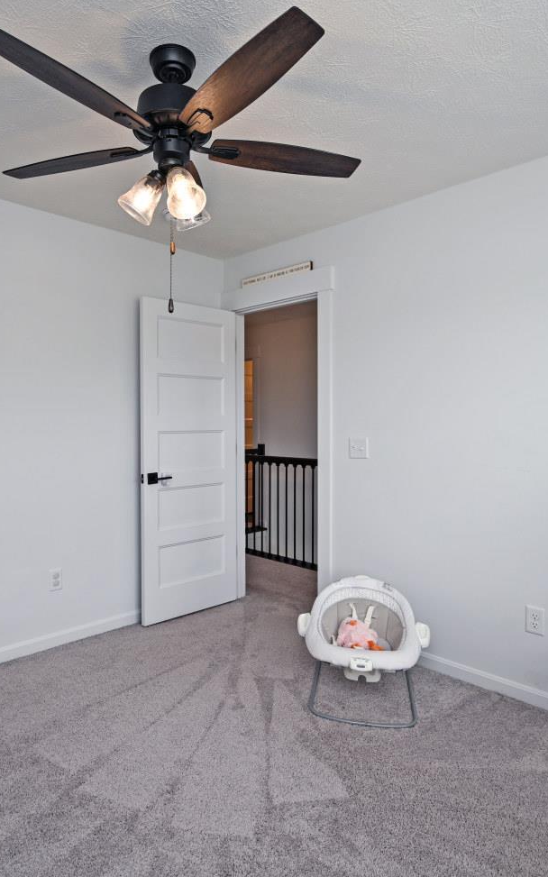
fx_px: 526
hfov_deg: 54.6
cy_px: 434
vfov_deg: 79.7
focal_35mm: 22
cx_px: 219
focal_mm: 14
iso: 200
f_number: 5
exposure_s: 1/100
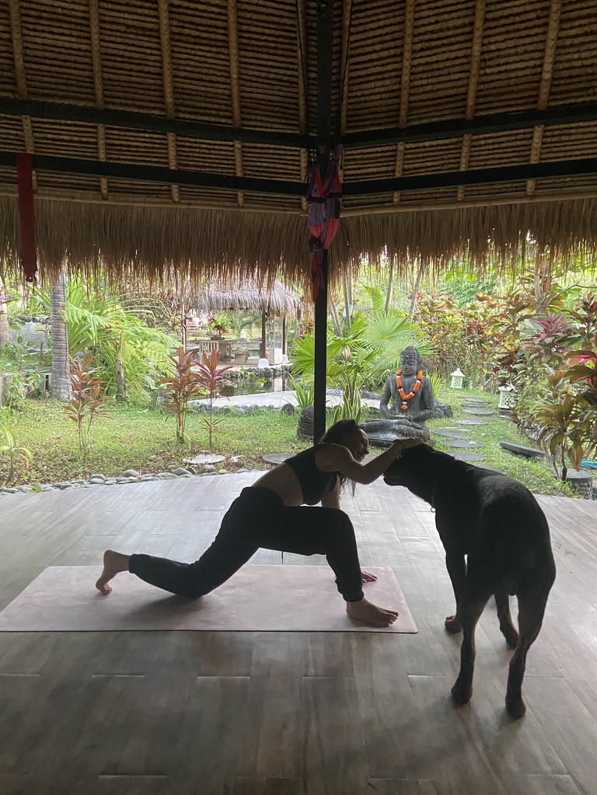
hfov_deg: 53.1
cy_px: 398
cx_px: 298
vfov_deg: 67.3
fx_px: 598
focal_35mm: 26
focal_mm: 4.25
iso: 500
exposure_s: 1/45
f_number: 1.8
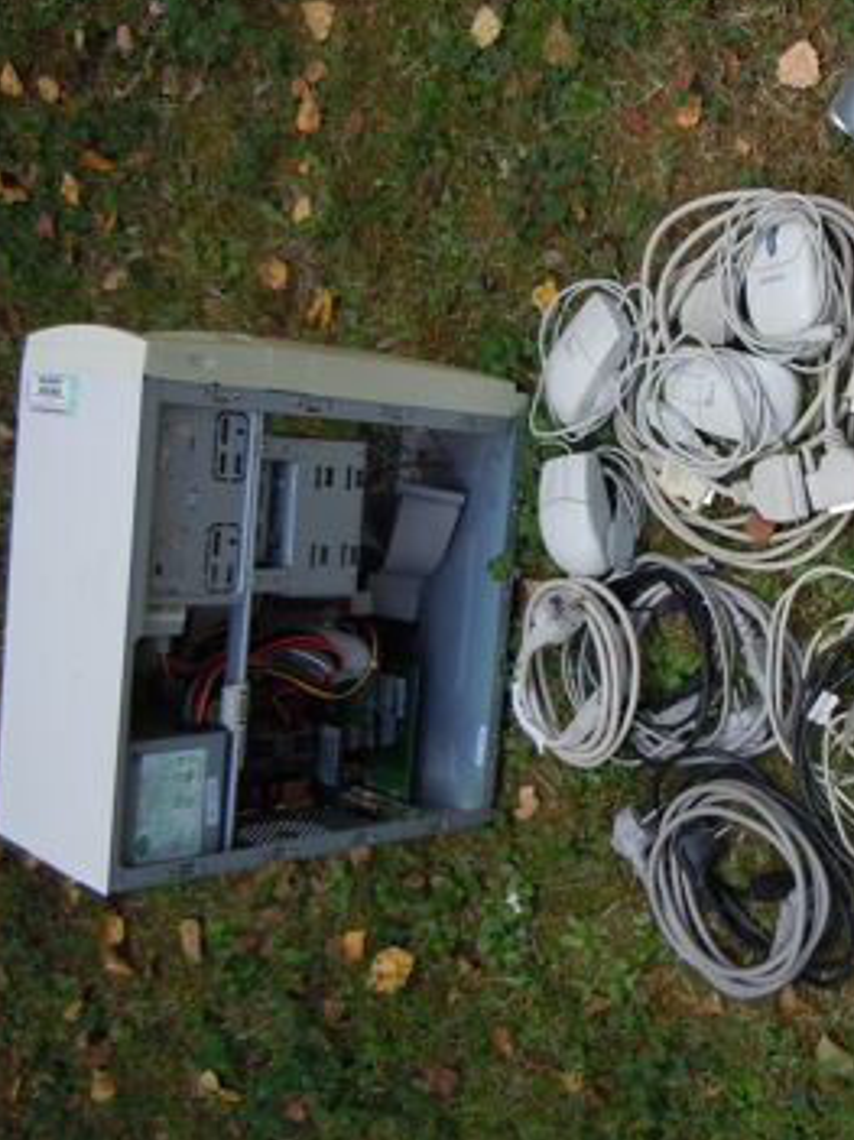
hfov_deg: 34.0
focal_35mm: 41
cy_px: 562
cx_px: 688
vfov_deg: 45.8
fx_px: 1349
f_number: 3.5
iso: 100
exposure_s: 1/250
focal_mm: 5.4
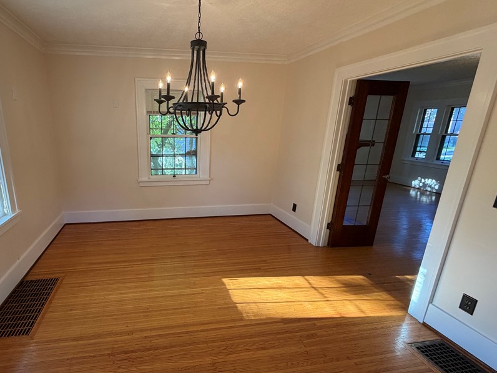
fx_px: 258
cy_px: 195
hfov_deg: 86.1
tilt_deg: -15.0
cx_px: 188
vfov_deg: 71.6
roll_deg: -1.0
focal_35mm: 18
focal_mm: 2.22
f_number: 2.2
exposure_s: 1/120
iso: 250
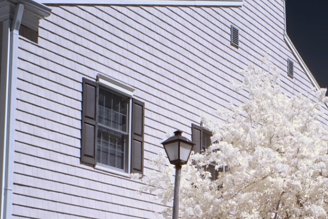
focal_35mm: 72
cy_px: 234
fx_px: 656
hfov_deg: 27.2
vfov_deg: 18.3
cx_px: 290
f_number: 10
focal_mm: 33
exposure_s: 1/40
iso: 50
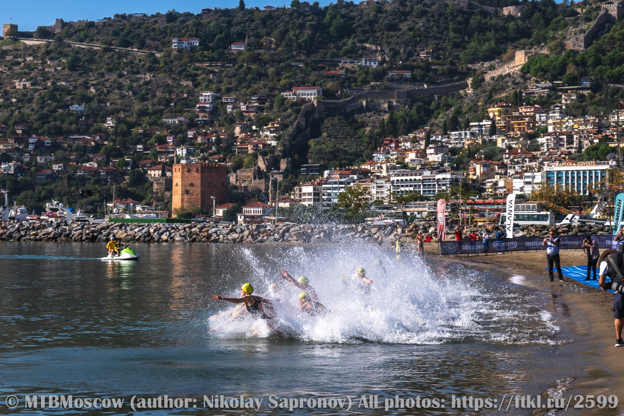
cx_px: 312
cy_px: 208
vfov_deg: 16.6
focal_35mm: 82
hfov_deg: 24.8
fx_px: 1421
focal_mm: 82
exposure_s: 1/200
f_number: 8
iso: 32
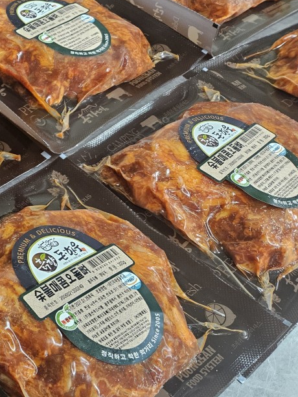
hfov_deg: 25.1
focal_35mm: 48
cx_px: -114
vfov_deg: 39.5
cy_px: 231
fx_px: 551
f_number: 1.8
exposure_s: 1/120
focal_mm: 5.4
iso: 320
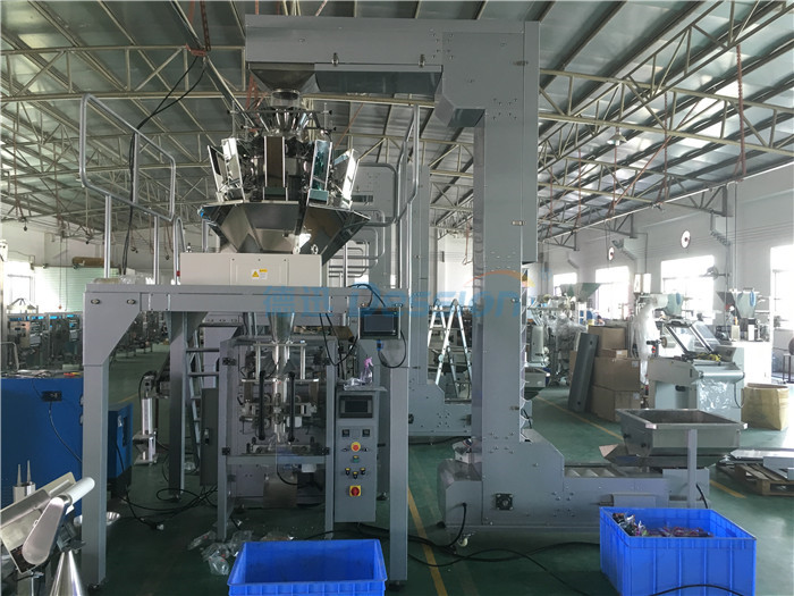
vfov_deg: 48.2
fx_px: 665
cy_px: 298
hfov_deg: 61.7
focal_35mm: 29
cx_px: 397
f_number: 2.2
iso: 100
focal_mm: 4.15
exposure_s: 1/33
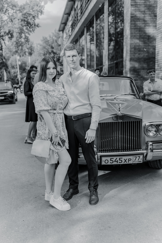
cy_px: 122
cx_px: 81
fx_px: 250
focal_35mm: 37
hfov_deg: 35.9
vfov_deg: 51.9
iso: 640
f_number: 2.5
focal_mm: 37
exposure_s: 1/3200
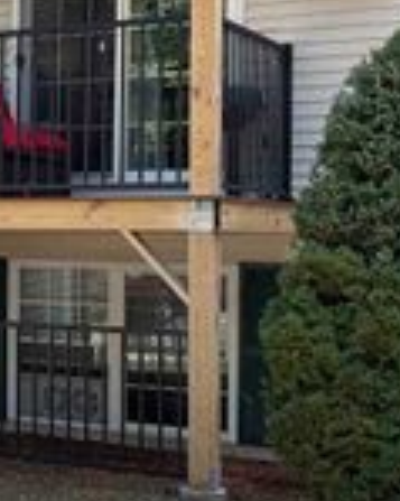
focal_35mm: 85
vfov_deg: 22.5
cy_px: 237
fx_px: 1259
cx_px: -111
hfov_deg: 17.1
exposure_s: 1/618
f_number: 1.6
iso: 64
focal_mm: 5.96
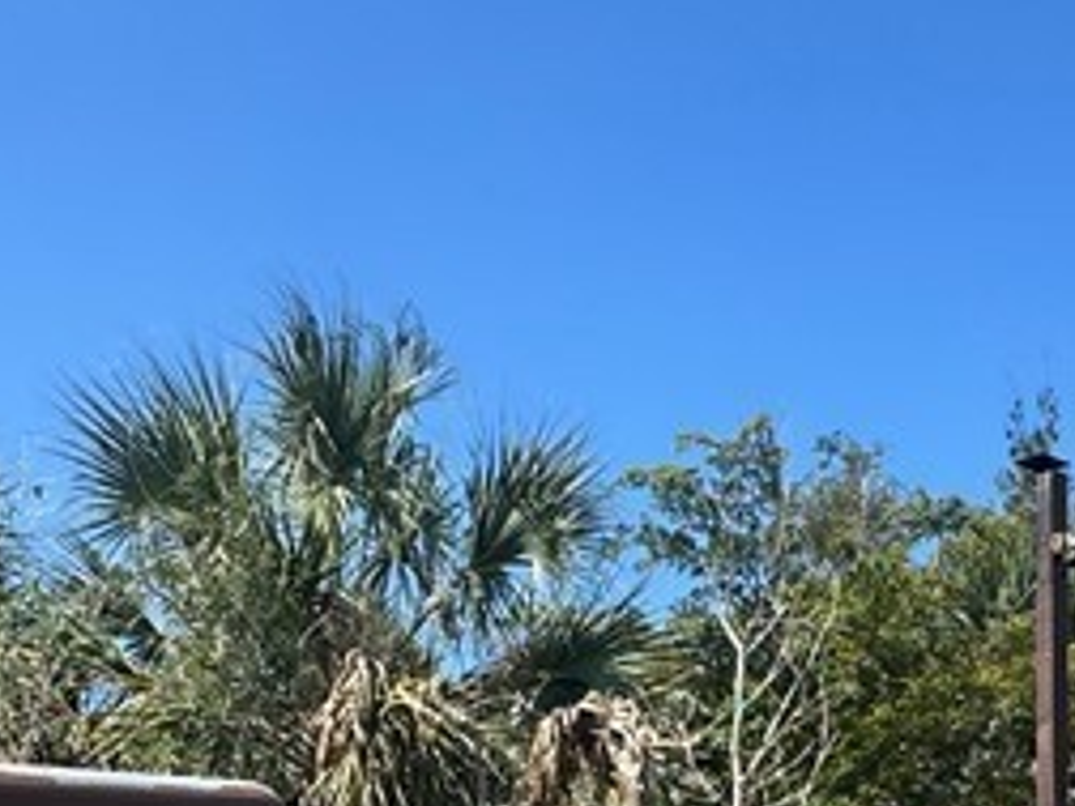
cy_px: 1002
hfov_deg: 33.8
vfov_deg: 23.2
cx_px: 529
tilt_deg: +0.5
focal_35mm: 57
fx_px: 1770
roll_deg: +0.0
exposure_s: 1/707
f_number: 2.2
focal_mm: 2.22
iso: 50
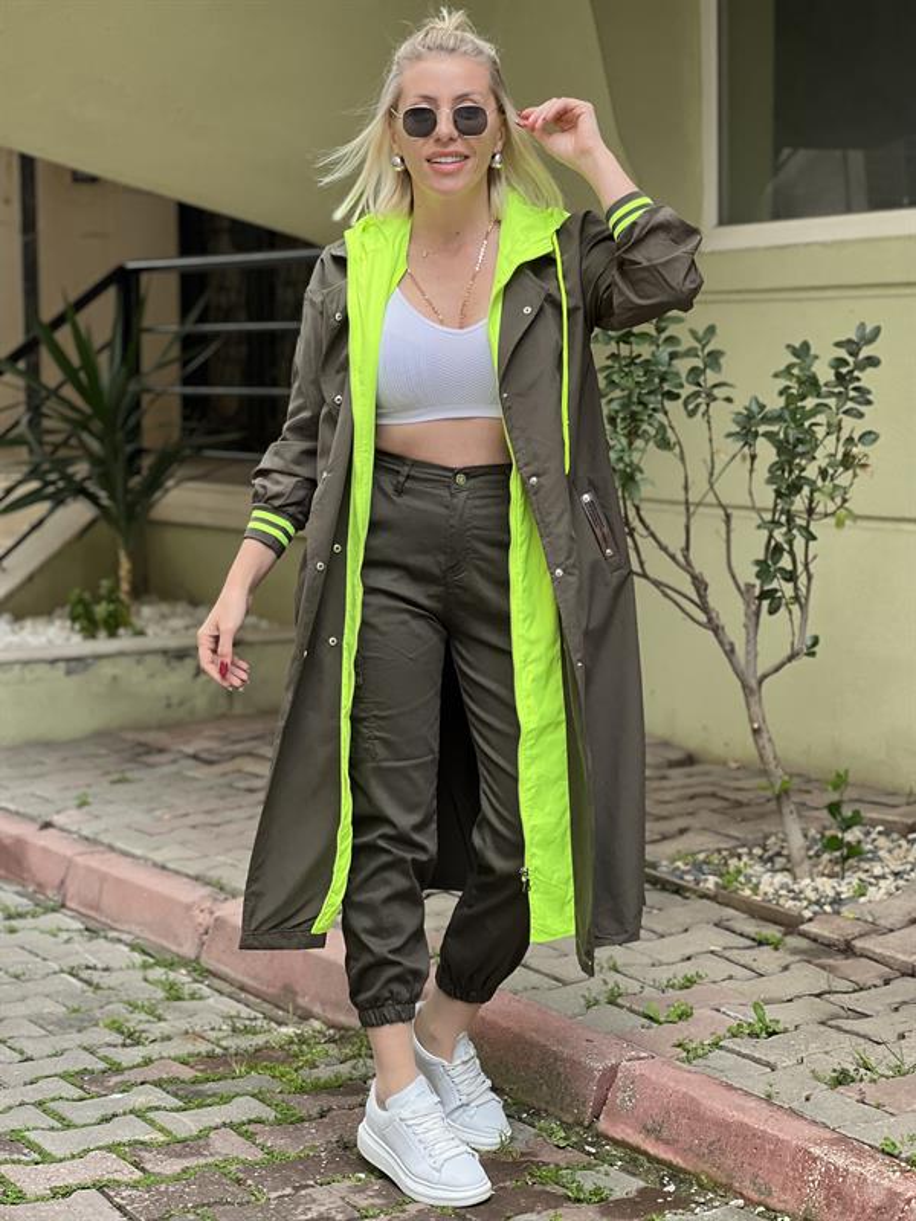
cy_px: 610
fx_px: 2717
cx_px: 458
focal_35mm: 77
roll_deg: +0.1
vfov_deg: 25.3
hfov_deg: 19.1
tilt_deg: -4.3
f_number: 2.8
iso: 64
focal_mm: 9
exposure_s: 1/121
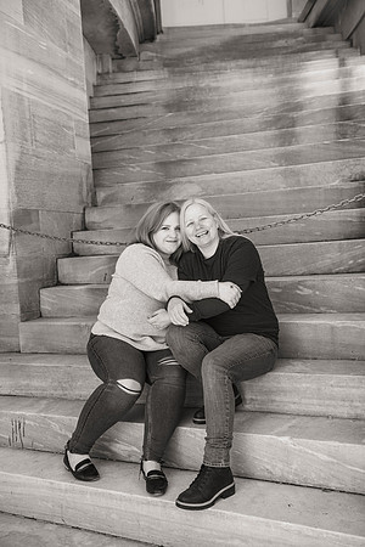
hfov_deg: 35.1
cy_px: 274
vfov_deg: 50.7
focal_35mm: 38
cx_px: 182
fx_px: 578
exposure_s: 1/800
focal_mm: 38
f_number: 4
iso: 400
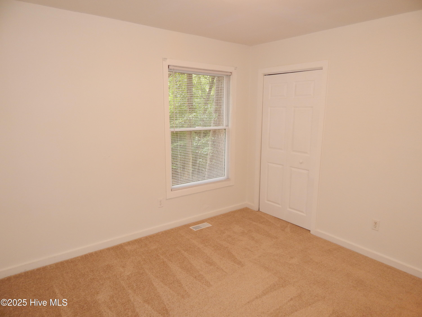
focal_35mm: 23
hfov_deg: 73.9
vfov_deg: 58.9
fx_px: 280
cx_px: 211
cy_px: 158
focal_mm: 4
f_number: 3
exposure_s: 1/30
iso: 200
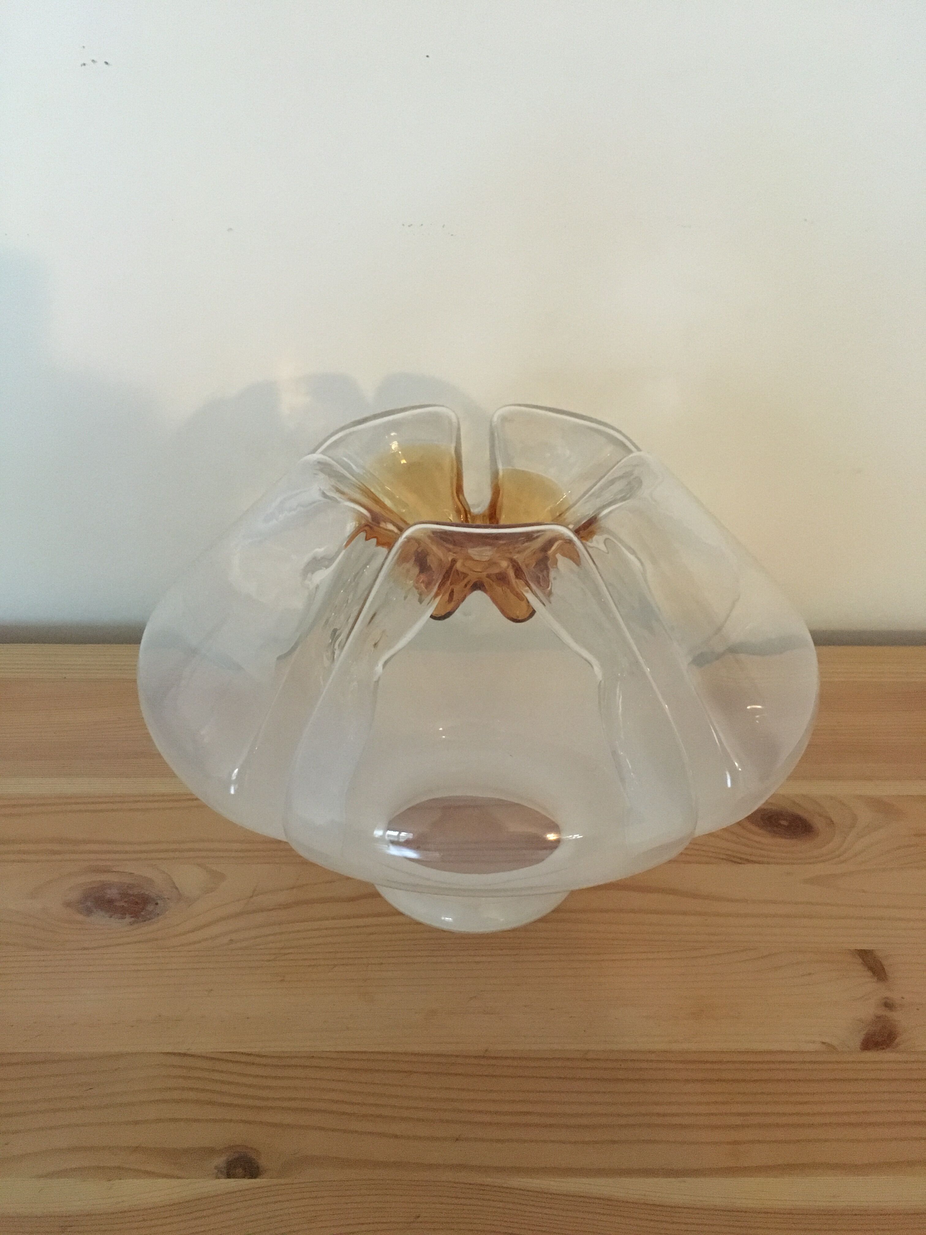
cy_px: 618
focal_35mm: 29
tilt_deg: -28.5
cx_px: 463
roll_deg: -0.3
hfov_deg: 48.2
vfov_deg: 61.7
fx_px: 1034
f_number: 2.2
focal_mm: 4.15
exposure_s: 1/17
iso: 320
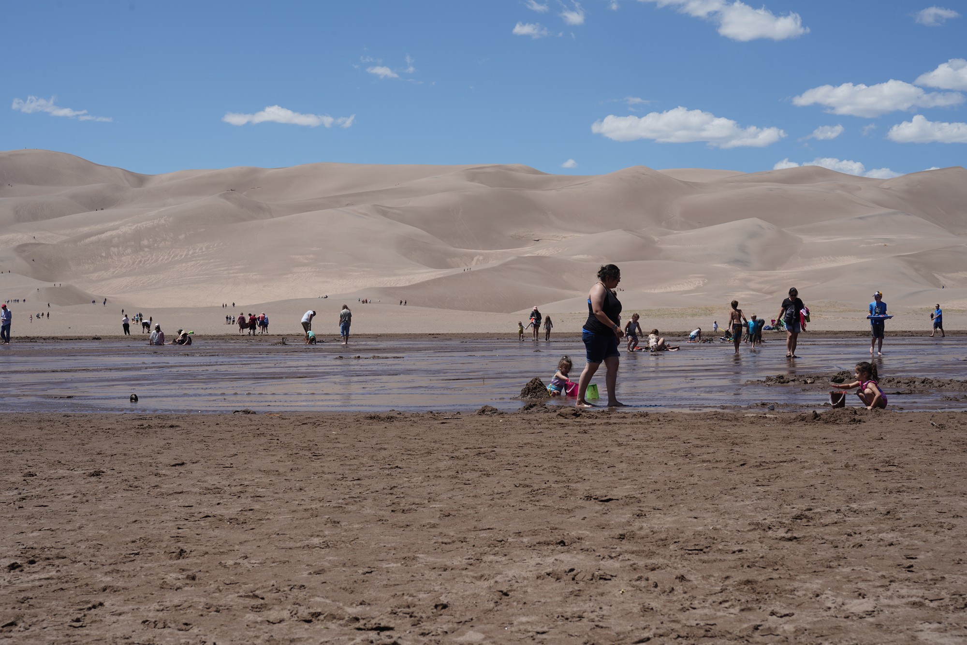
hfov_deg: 33.4
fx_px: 1612
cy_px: 322
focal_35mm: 60
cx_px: 484
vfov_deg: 22.6
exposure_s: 1/160
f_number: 13
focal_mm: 60
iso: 80
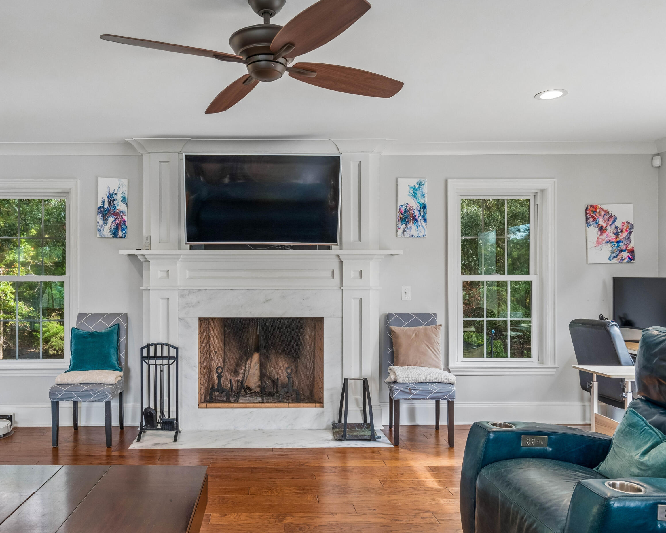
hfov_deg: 61.7
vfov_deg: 51.5
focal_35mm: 28
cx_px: 268
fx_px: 552
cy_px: 275
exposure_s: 1/15
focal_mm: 23
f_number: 7.1
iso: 400
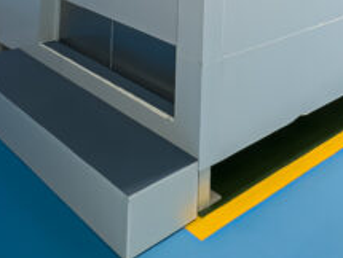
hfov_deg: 36.6
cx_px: 211
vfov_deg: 21.4
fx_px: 516
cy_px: -172
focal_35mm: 52
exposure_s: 1/100
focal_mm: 2.22
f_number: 2.2
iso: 200
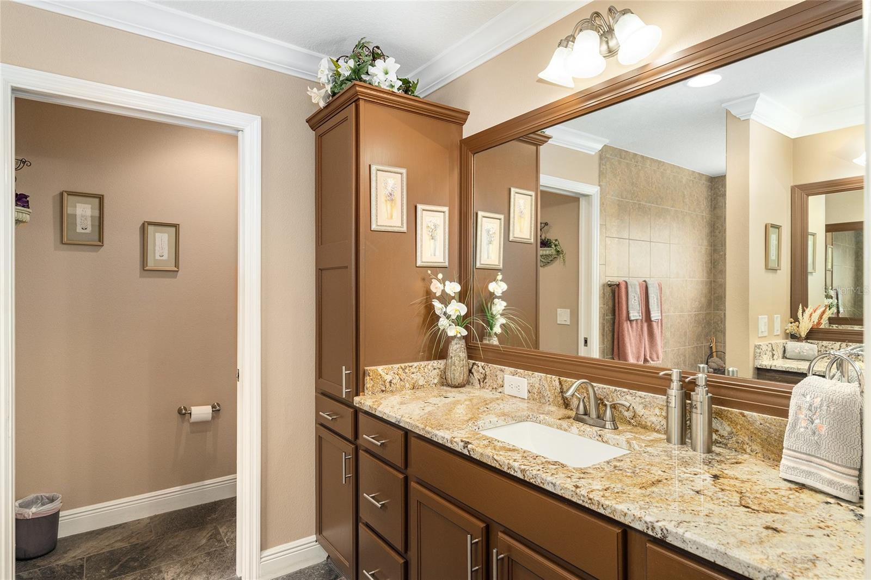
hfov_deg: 84.0
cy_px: 290
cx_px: 436
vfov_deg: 61.9
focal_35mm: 20
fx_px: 484
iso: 500
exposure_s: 1/15
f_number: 8
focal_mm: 20
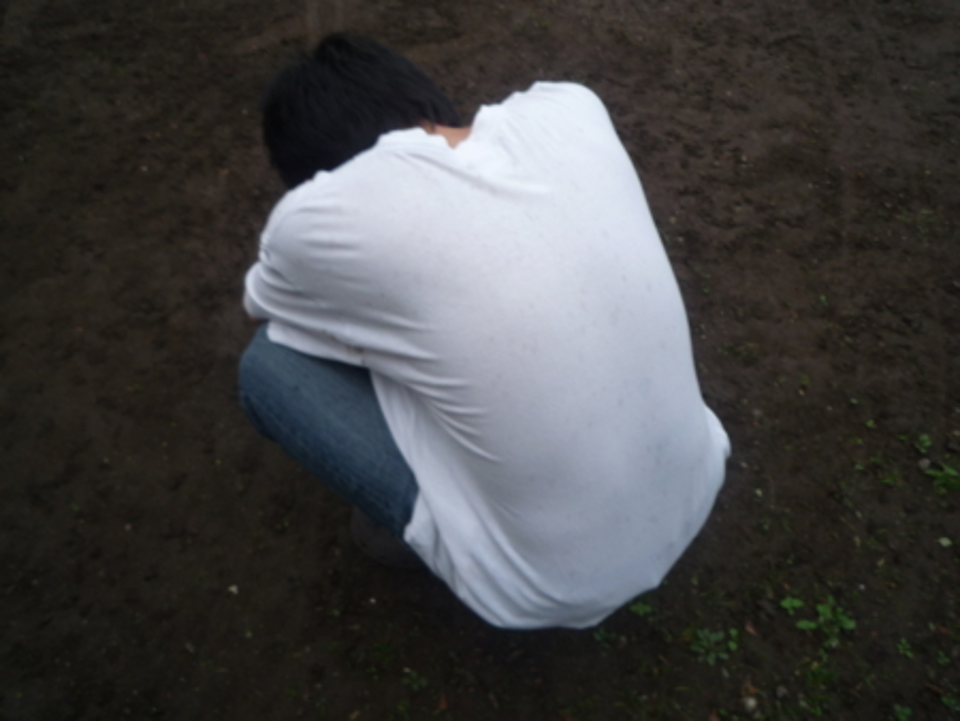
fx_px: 694
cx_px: 480
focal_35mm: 25
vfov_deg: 54.9
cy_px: 360
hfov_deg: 69.4
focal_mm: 4.4
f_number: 2.8
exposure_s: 1/30
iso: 100
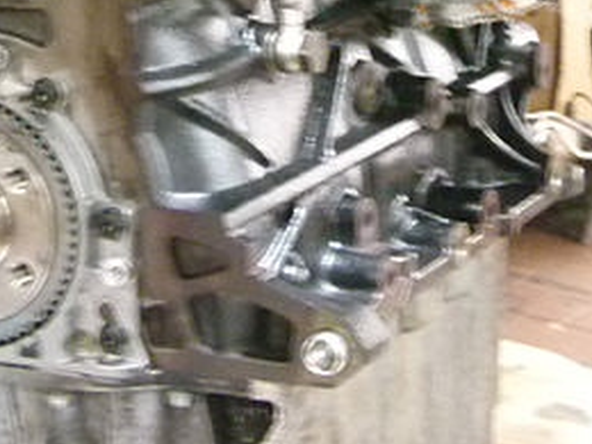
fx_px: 2634
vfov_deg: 9.4
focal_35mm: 154
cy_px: -212
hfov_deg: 12.8
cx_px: 184
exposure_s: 1/8
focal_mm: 7.3
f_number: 3.1
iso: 400
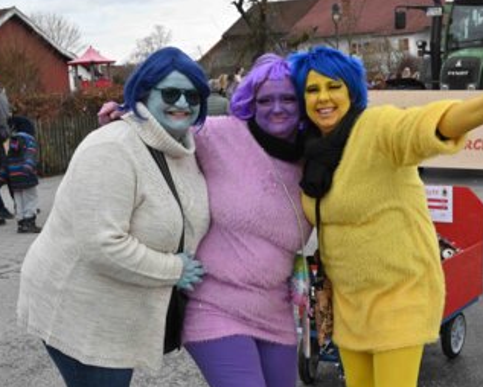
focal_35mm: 52
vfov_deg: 29.2
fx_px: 744
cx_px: 282
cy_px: 192
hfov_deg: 35.9
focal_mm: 44
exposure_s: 1/500
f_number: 11
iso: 2500
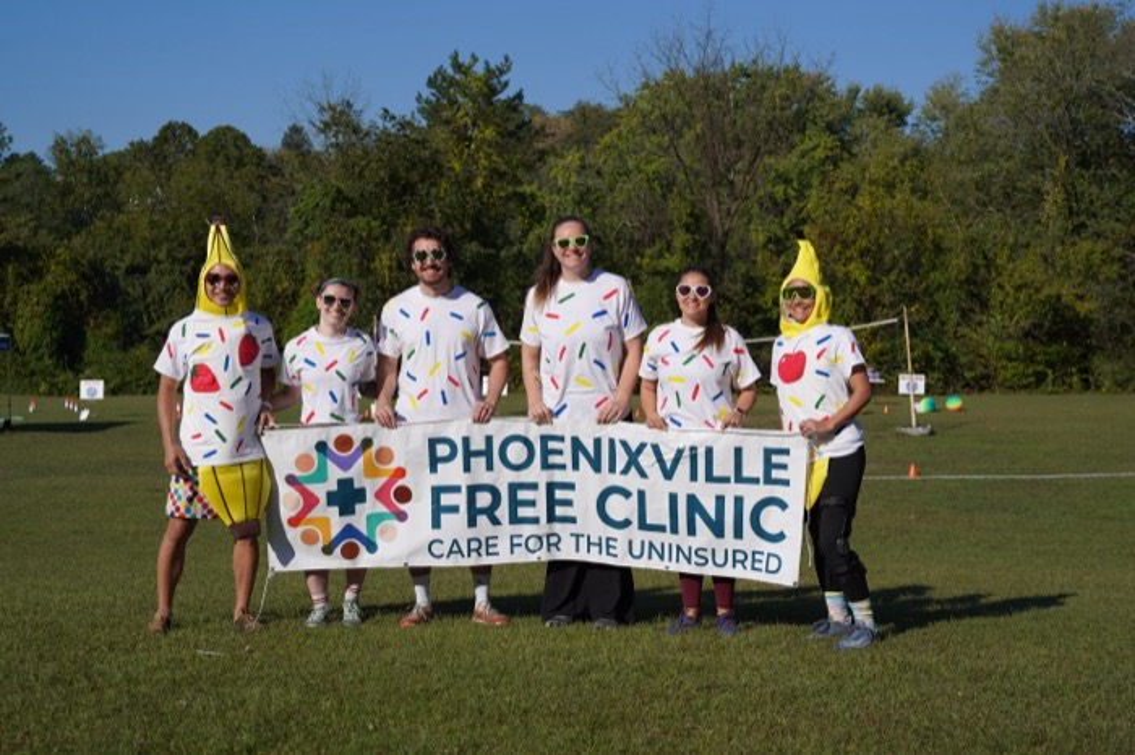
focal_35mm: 48
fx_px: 1513
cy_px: 378
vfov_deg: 28.0
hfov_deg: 41.1
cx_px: 568
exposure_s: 1/1000
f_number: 5.6
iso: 100
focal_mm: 48
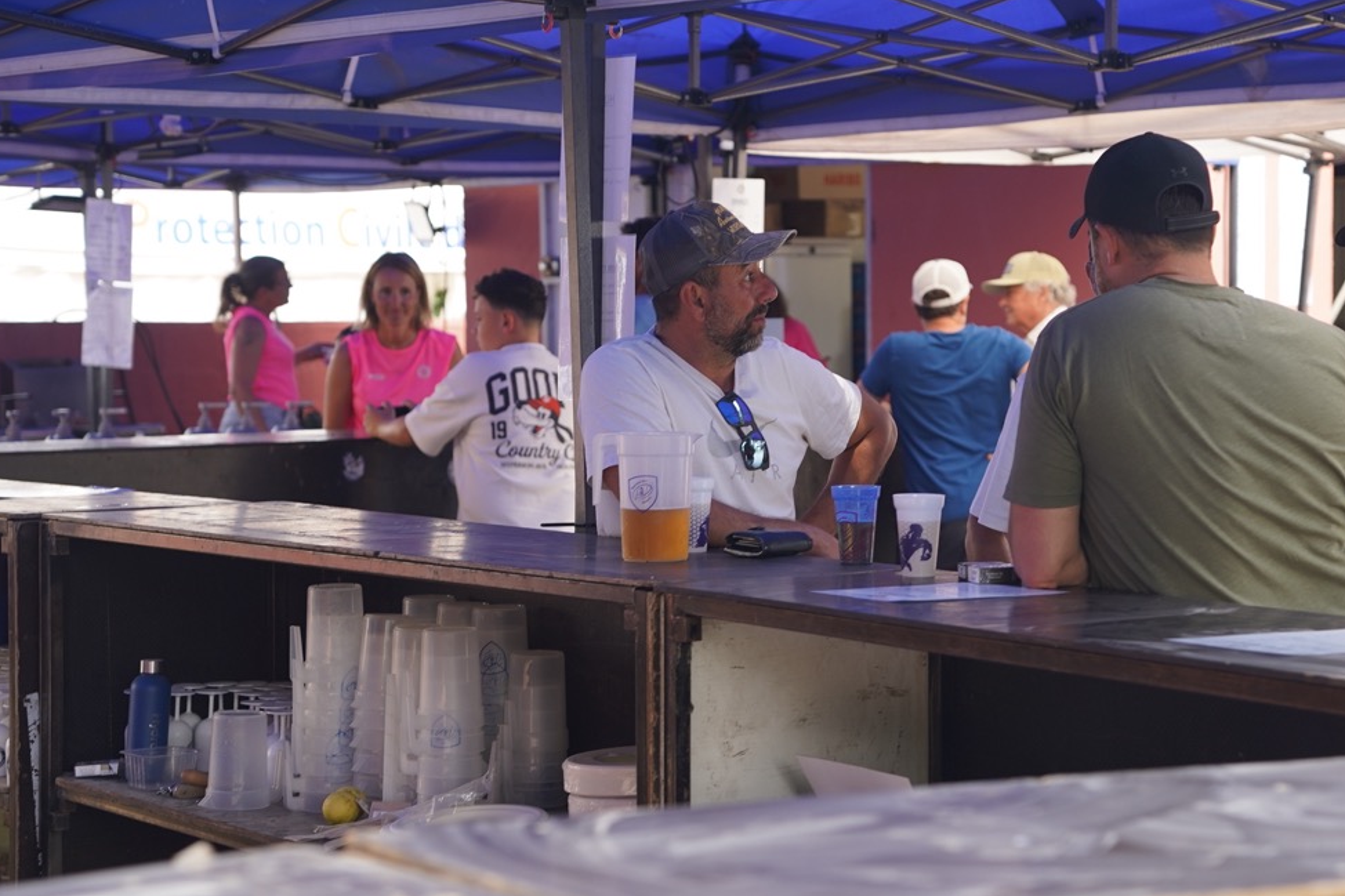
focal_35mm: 92
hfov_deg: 22.1
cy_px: 454
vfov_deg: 14.9
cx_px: 735
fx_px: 3436
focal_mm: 70
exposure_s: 1/160
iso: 200
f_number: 4
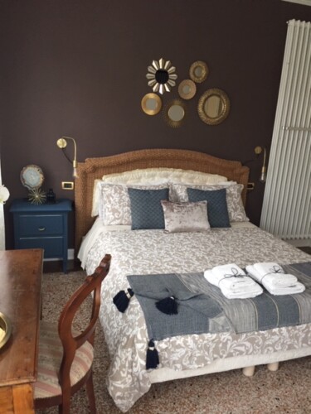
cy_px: 207
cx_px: 156
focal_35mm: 29
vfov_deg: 61.7
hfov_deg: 48.2
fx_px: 347
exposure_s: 1/30
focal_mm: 4.15
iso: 125
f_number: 2.2
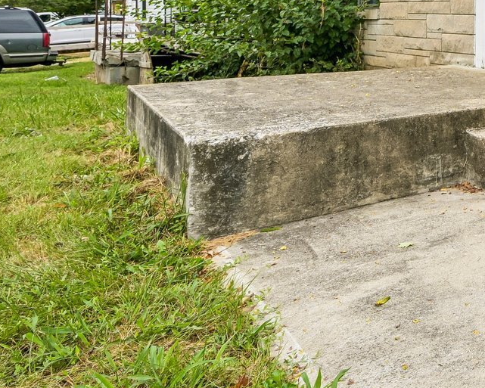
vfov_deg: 33.2
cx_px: 703
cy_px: 17
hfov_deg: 29.5
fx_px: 603
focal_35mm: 42
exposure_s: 1/125
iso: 100
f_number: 8
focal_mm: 14
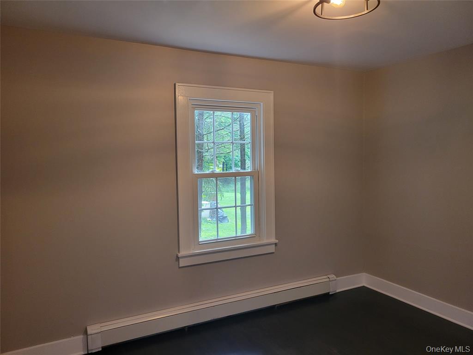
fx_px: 355
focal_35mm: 26
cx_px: 236
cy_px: 178
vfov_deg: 53.1
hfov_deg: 67.3
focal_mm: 5.4
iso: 250
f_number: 1.8
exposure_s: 1/120
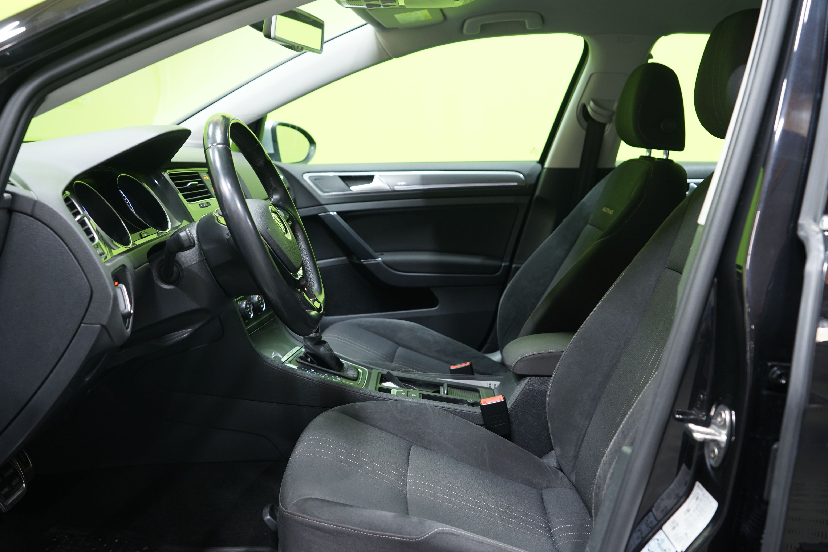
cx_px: 414
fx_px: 828
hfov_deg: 53.1
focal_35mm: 36
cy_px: 276
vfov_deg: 36.9
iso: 800
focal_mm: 36
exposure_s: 1/20
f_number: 4.5
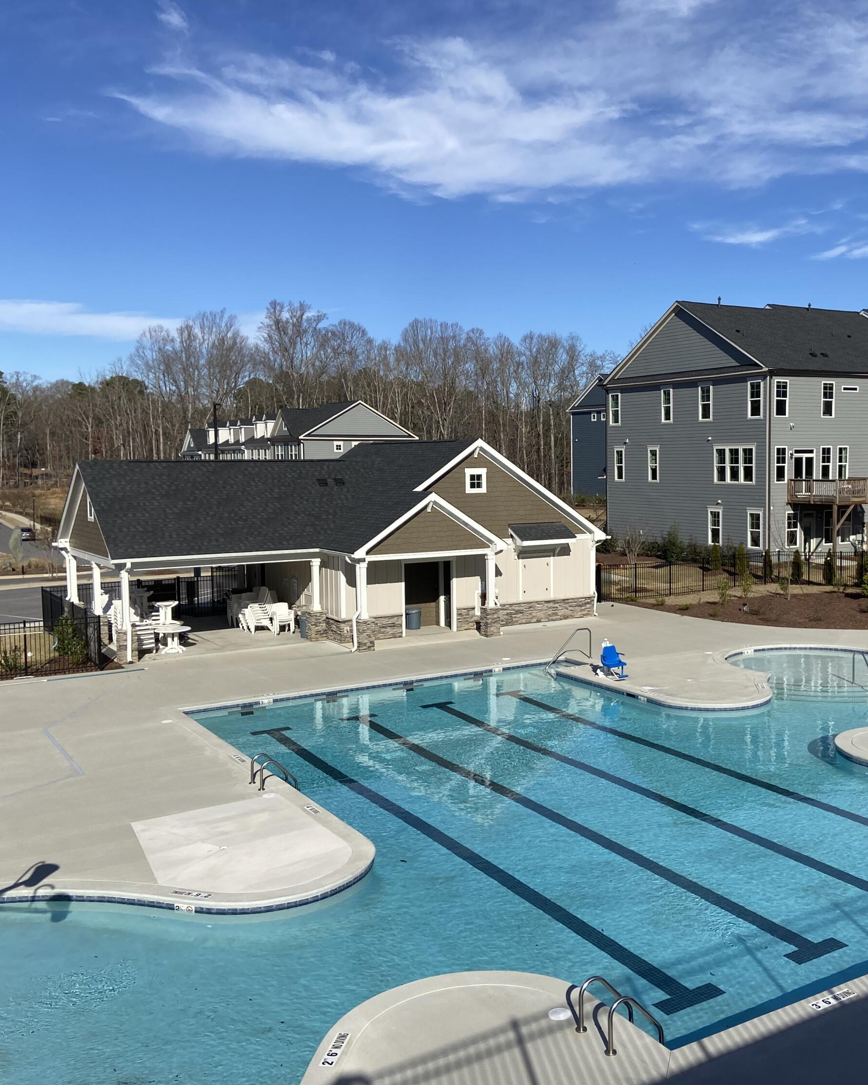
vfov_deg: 52.8
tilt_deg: -4.0
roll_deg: +0.2
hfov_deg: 42.8
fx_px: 1092
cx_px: 573
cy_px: 542
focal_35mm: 34
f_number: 1.8
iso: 32
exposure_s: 1/3984
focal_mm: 4.25
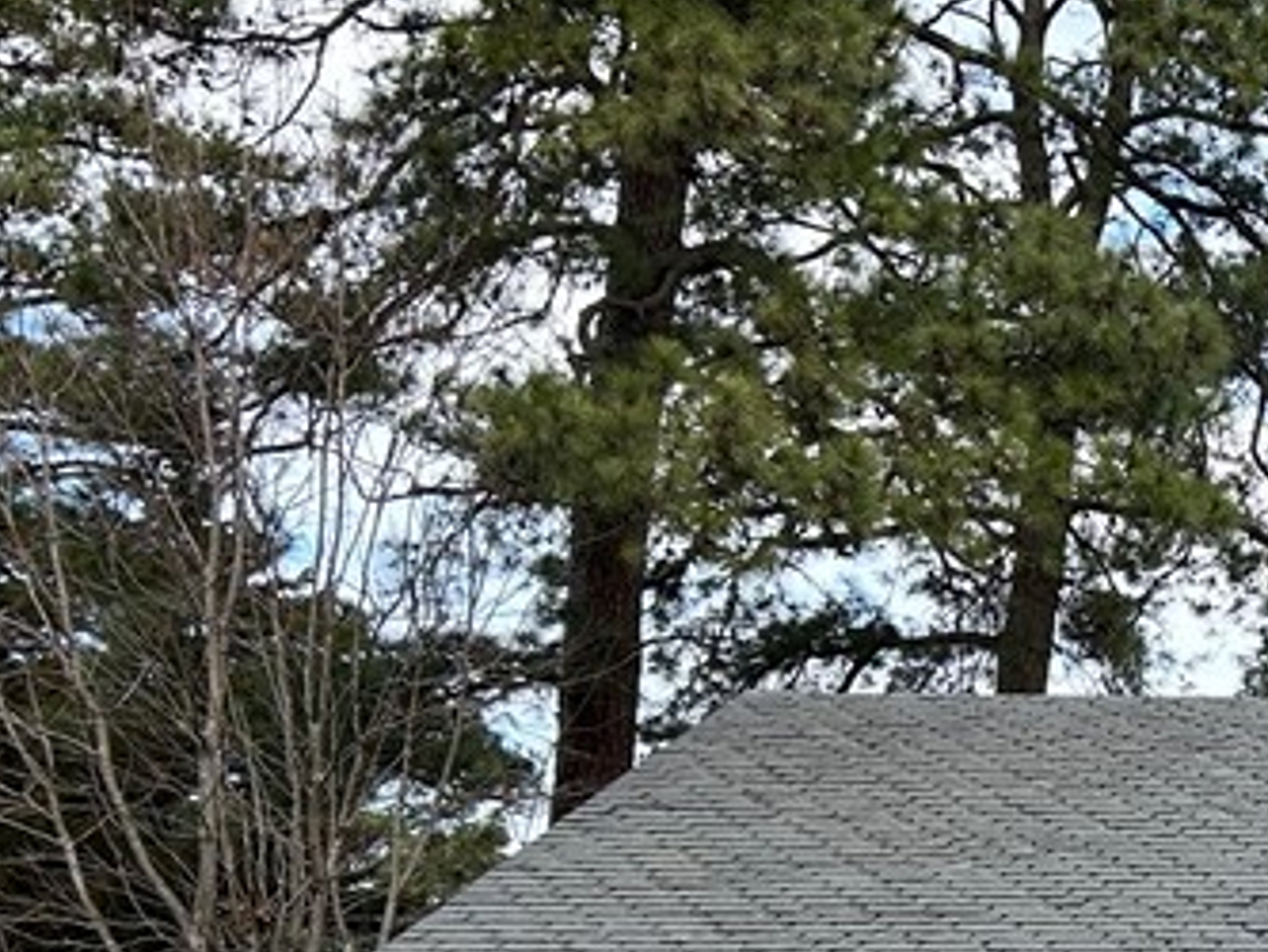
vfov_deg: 18.0
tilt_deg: +8.5
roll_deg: +0.7
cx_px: 1870
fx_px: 2931
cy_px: 922
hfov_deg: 20.9
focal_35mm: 80
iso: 50
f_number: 1.5
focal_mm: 5.7
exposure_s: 1/791
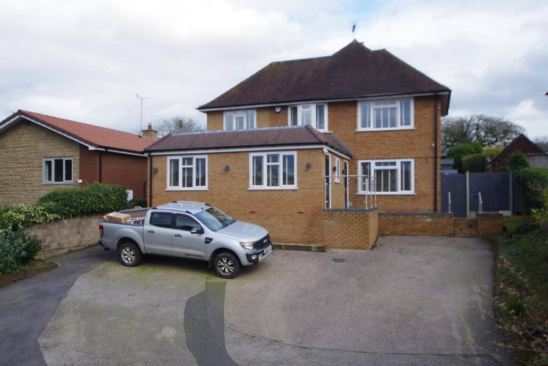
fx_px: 457
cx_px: 274
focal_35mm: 30
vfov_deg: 43.6
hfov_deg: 61.9
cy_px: 183
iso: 400
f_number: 11
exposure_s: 1/100
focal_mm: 20
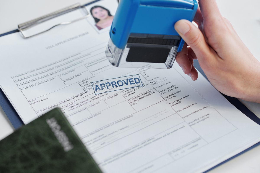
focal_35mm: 85
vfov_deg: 16.1
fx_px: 614
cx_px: 130
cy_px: 86
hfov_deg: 23.9
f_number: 4
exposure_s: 1/250
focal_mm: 85
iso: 640
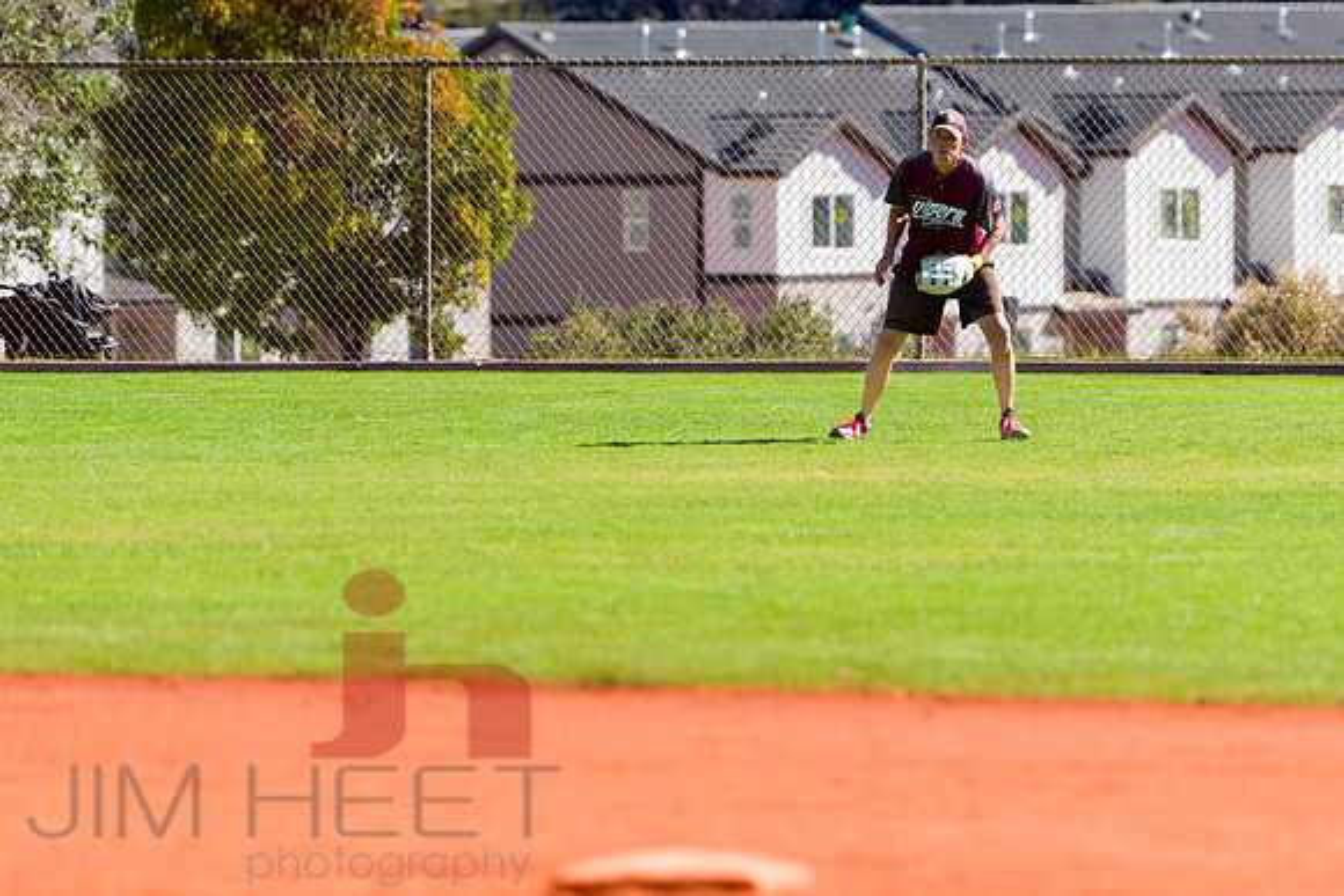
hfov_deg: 4.5
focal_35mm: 455
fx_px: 17001
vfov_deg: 3.0
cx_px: 769
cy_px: 254
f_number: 5.6
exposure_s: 1/2000
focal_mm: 310
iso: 400
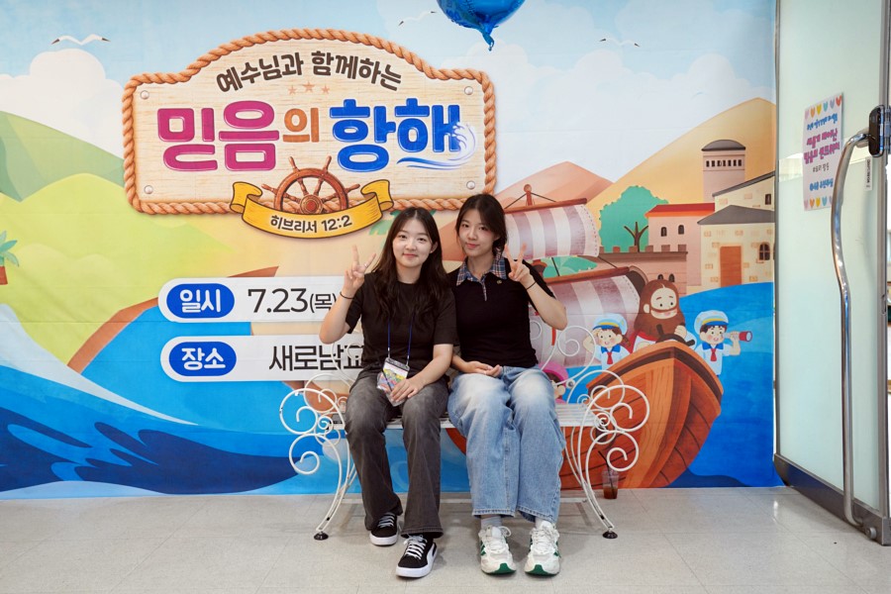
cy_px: 297
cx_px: 446
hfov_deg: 60.3
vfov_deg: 42.3
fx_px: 767
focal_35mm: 31
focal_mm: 31
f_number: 4
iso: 1000
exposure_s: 1/160
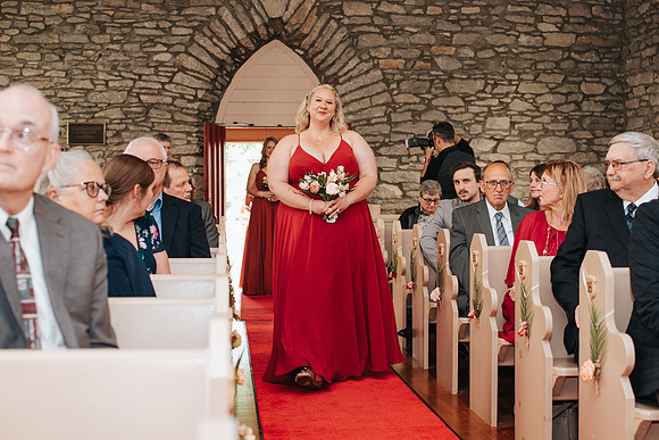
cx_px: 352
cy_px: 176
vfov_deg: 26.1
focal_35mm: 52
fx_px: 948
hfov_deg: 38.3
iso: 1000
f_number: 2.8
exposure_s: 1/200
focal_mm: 35
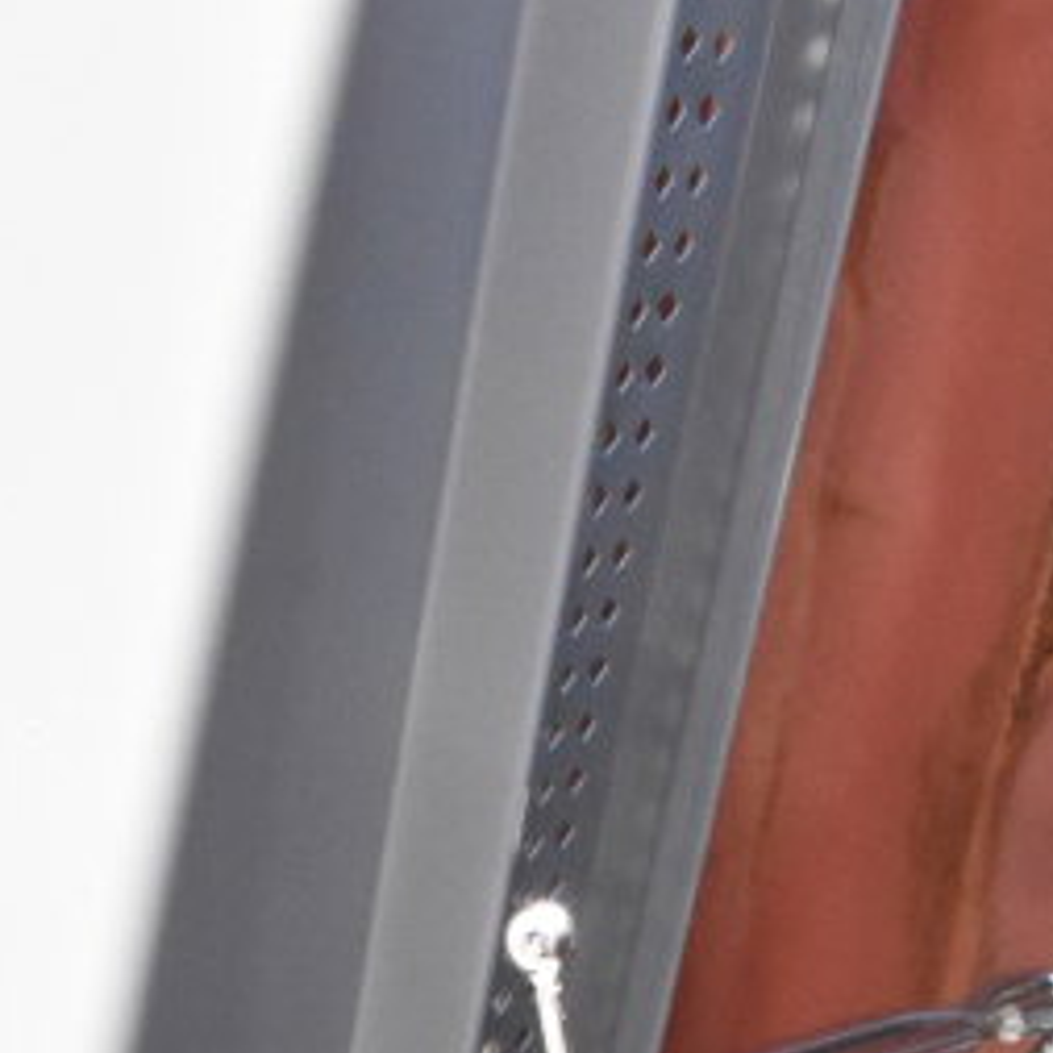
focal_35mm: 83
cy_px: 1892
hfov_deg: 20.9
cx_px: 420
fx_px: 2857
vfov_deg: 17.2
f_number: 14
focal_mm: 18
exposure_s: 1/800
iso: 6400
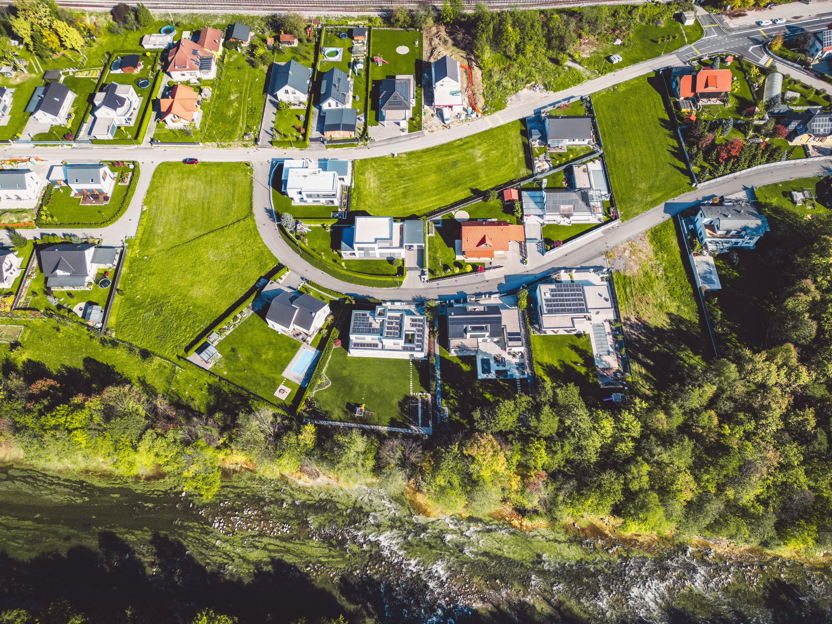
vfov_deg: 56.8
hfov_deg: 71.6
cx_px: 416
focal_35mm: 24
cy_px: 312
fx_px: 577
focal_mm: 6.72
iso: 110
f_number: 1.7
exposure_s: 1/2000
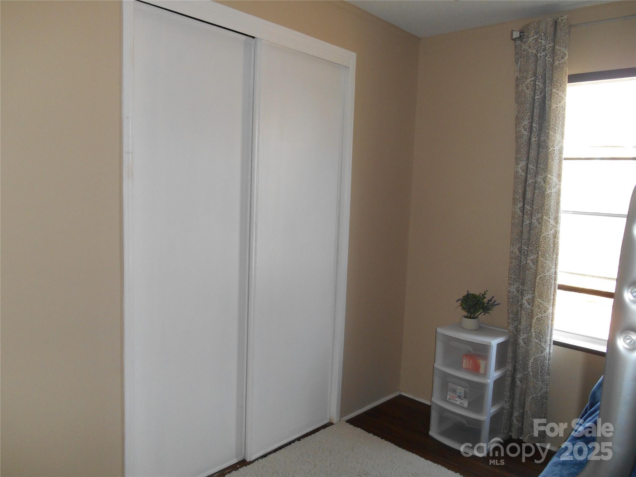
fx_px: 478
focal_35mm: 26
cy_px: 238
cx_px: 318
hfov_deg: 67.3
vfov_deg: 53.1
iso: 200
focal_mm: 4.7
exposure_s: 1/25
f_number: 3.4
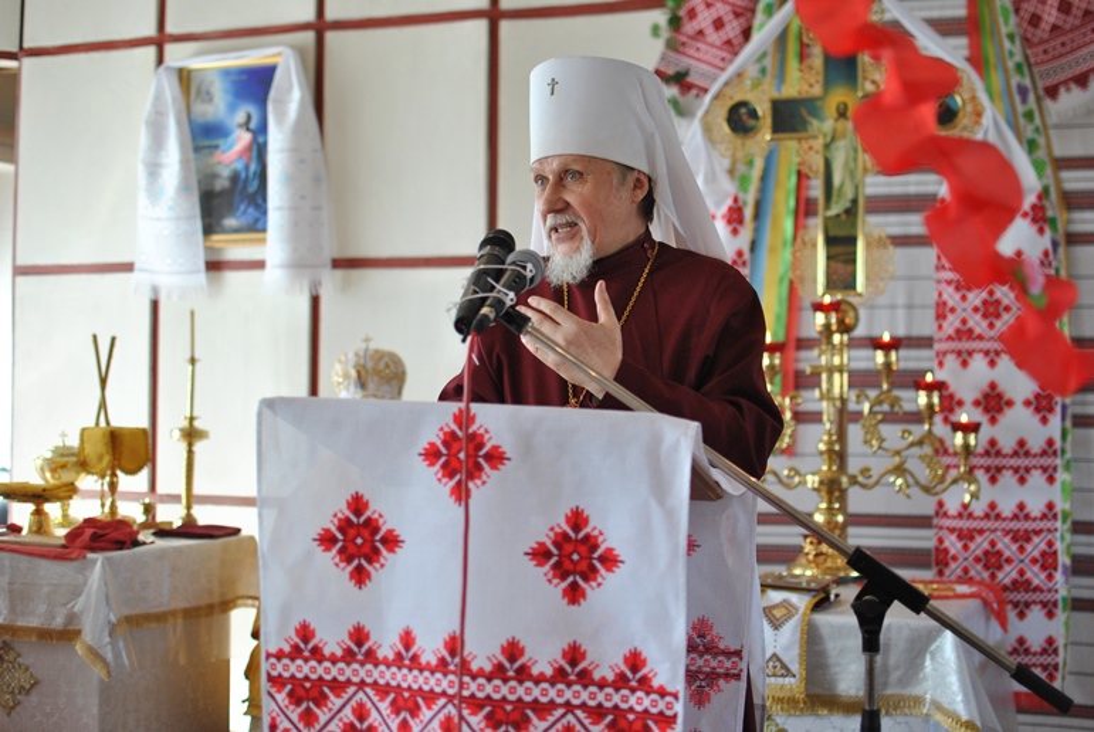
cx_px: 547
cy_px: 366
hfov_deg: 37.8
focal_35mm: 52
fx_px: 1597
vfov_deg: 25.8
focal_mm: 35
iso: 400
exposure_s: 1/320
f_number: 2
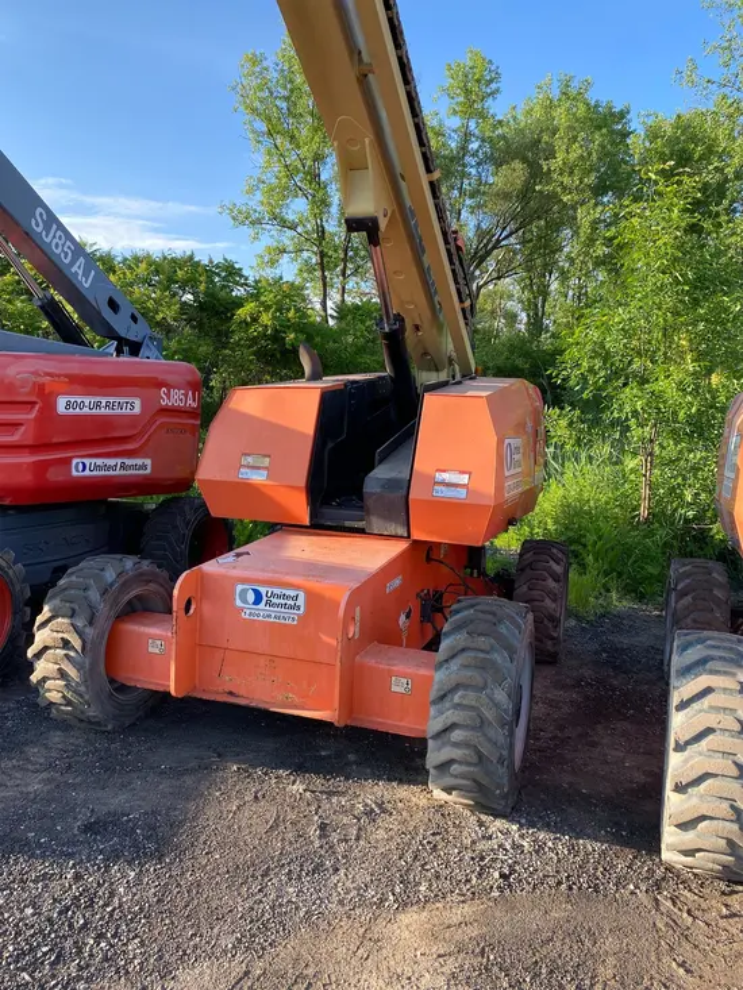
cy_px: 495
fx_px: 744
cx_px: 372
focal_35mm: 26
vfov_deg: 67.3
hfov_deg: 53.1
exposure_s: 1/367
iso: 32
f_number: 1.8
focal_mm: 4.25
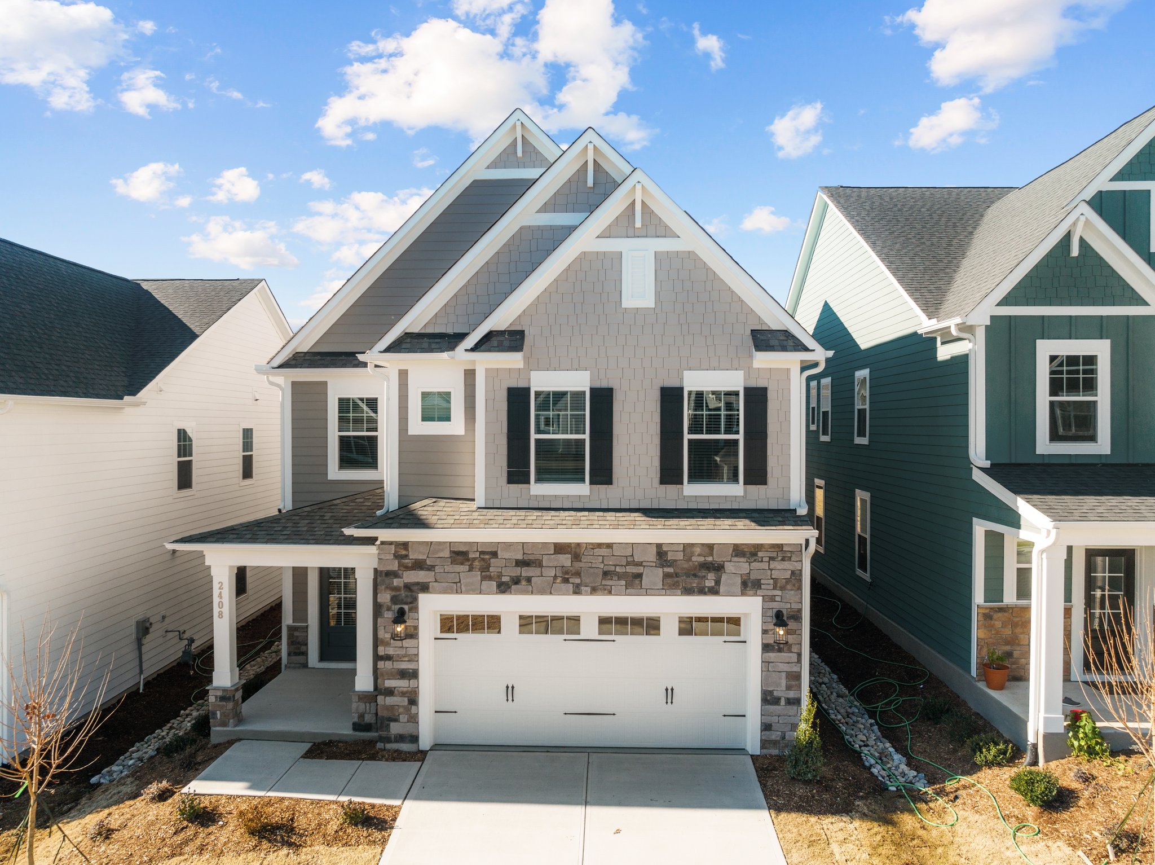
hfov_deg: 71.6
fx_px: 800
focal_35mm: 24
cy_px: 432
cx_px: 578
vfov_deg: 56.8
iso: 110
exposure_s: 1/1250
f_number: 2.8
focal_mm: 12.29
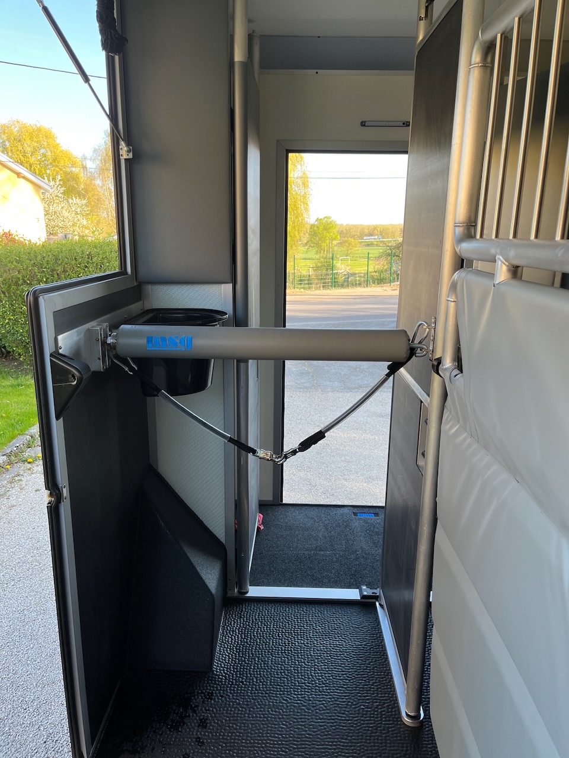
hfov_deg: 53.1
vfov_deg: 67.3
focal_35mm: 26
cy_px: 379
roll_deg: +0.6
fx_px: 570
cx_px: 284
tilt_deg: -14.8
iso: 40
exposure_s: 1/189
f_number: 1.6
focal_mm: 5.1
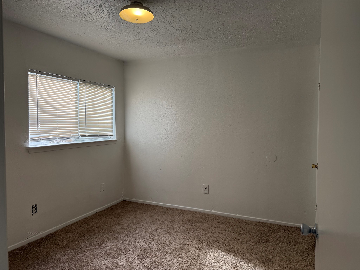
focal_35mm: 24
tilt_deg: -2.8
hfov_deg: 71.6
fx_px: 250
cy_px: 135
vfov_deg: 56.8
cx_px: 180
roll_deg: +0.0
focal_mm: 6.76
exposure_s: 1/184
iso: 125
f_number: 1.78
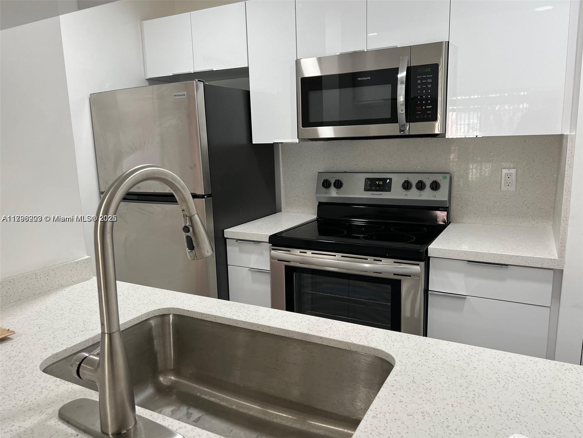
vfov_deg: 53.1
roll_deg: +1.7
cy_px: 219
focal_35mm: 26
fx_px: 438
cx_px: 292
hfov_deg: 67.3
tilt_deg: -10.9
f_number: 1.5
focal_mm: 5.7
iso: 125
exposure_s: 1/120
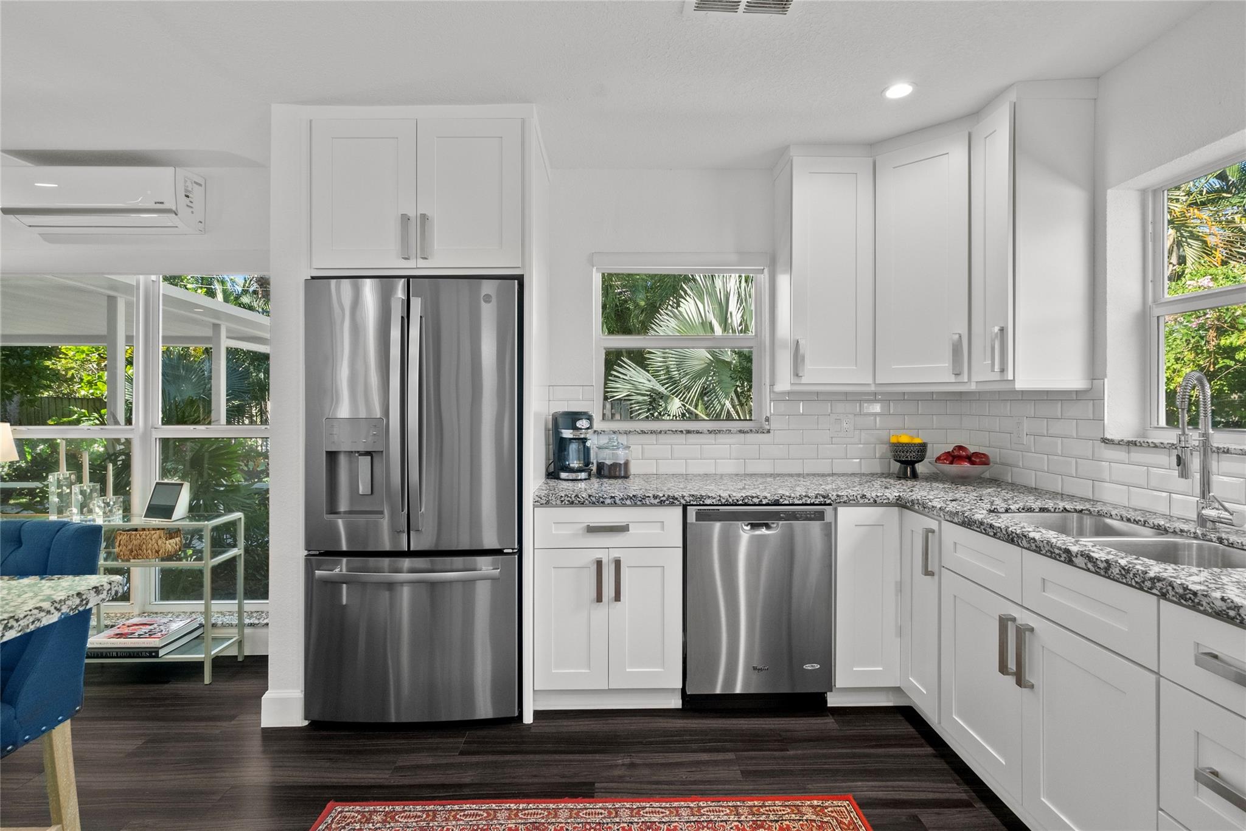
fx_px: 554
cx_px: 623
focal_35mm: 16
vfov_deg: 73.8
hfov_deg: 96.7
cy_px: 416
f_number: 8
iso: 2000
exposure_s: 1/3
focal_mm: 16
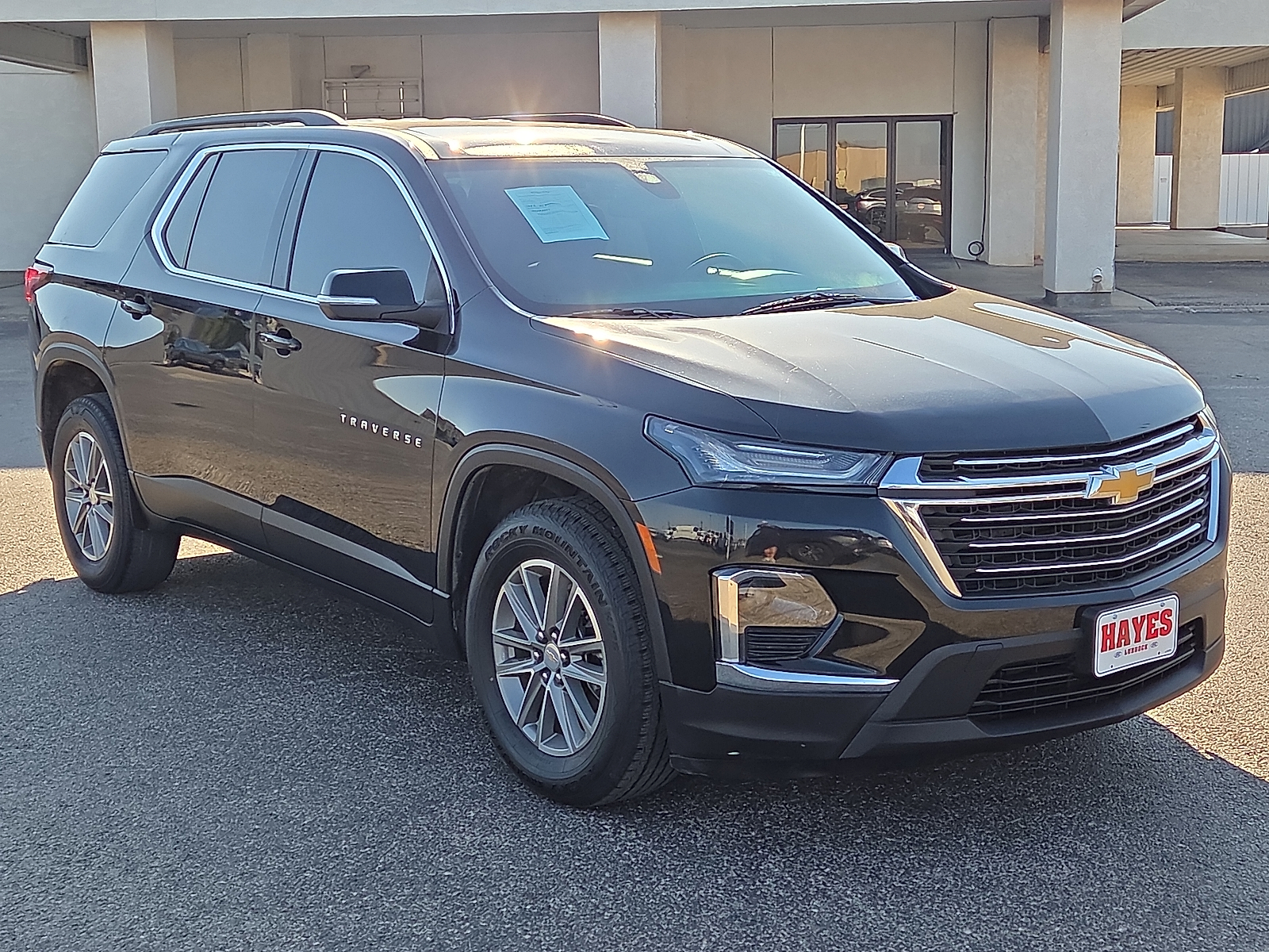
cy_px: 476
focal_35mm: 48
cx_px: 634
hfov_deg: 39.7
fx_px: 1760
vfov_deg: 30.3
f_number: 1.8
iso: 25
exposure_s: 1/1000
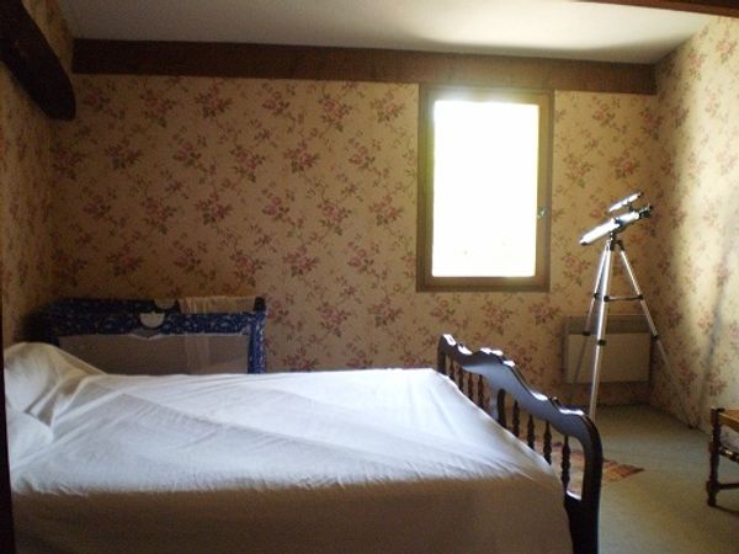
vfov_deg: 39.7
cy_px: 277
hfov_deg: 51.4
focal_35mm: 36
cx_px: 370
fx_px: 769
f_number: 3.1
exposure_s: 1/25
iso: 400
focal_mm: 6.3
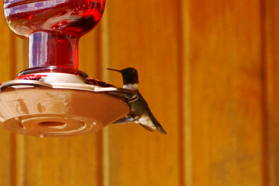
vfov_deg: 3.7
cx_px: 140
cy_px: 93
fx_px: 2906
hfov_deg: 5.5
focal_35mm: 375
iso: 1000
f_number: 6.3
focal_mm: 250
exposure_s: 1/400
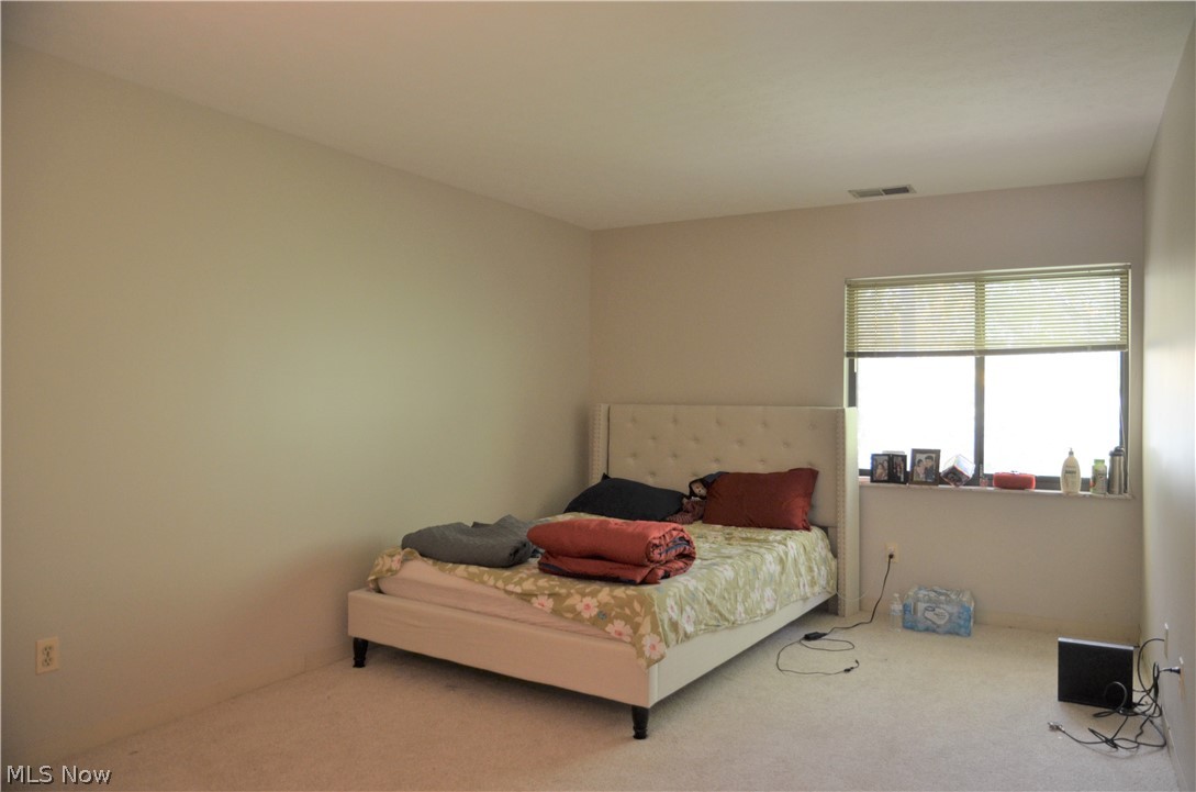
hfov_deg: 73.9
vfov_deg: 52.9
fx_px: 796
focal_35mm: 24
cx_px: 598
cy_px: 396
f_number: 4
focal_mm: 16
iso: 800
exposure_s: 1/60
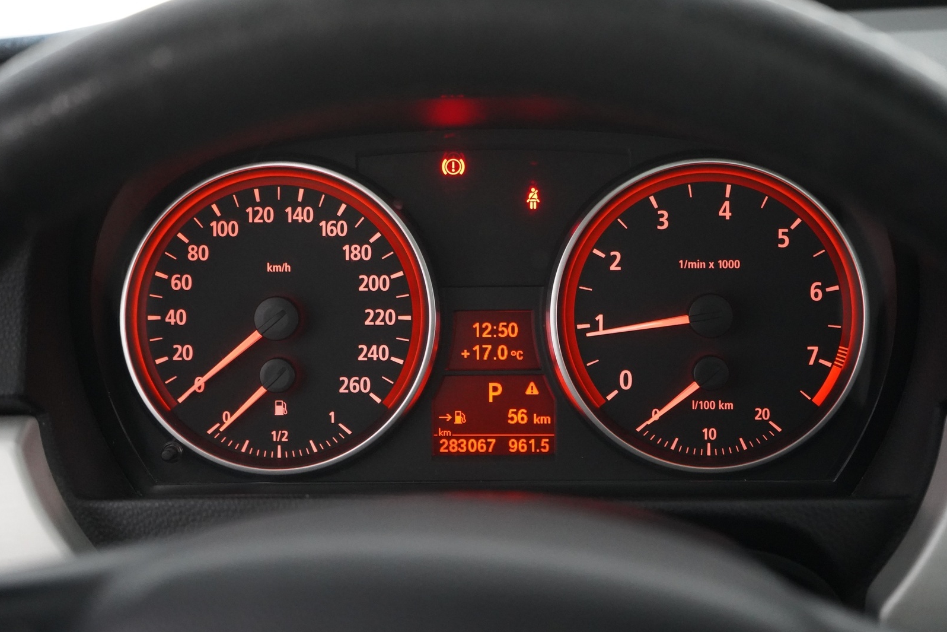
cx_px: 474
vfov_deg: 19.2
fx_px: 1868
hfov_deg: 28.5
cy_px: 313
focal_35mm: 71
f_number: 5.6
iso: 8000
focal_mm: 70
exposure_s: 1/40
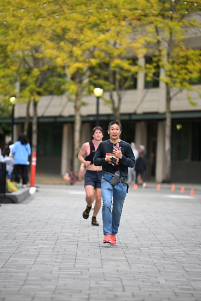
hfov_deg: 6.9
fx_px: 1674
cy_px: 150
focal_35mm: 200
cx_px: 100
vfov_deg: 10.3
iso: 640
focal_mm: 200
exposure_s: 1/2000
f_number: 2.8
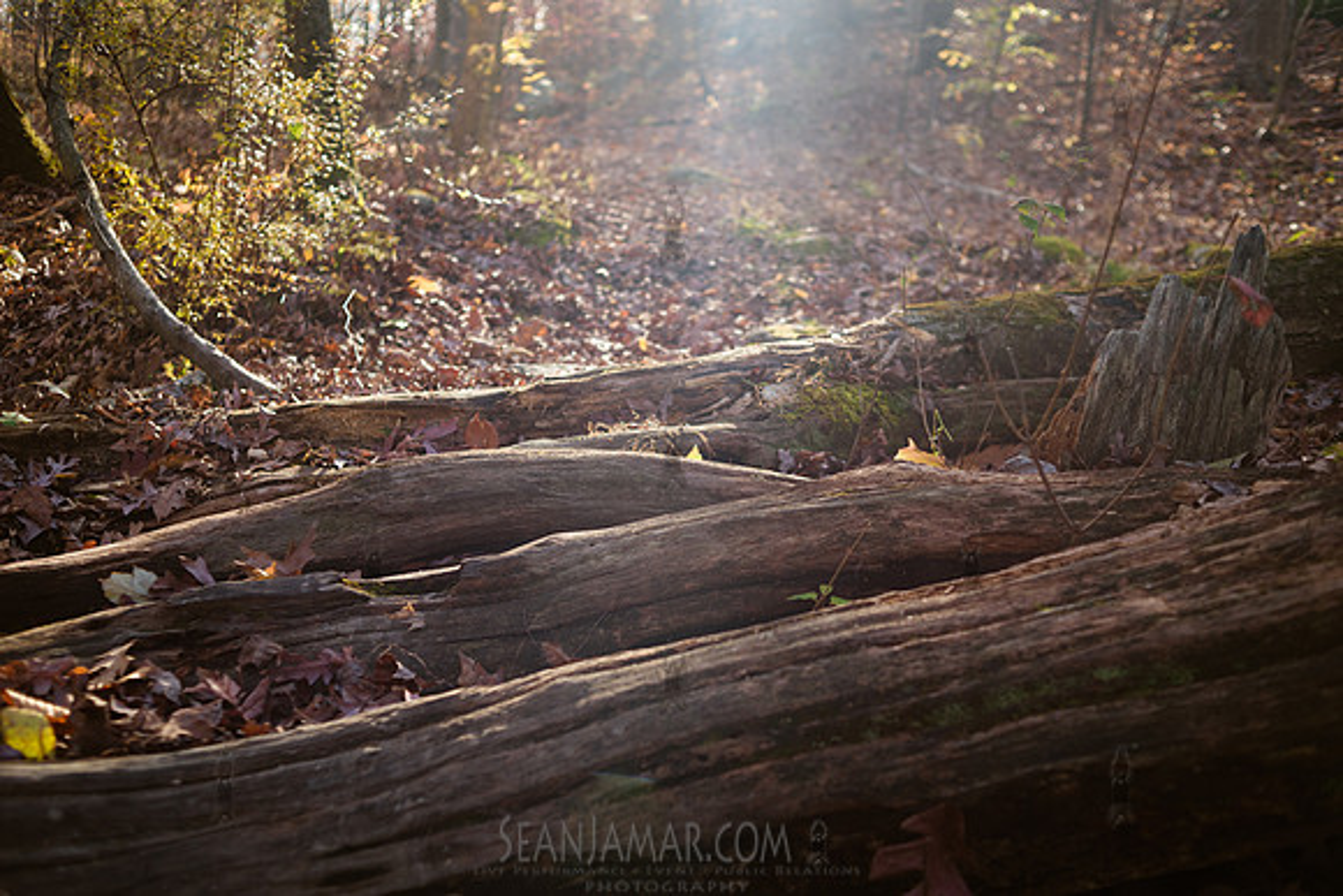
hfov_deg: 54.4
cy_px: 448
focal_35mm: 35
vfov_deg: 37.9
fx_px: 1306
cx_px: 672
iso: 200
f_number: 3.5
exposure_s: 1/160
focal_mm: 35
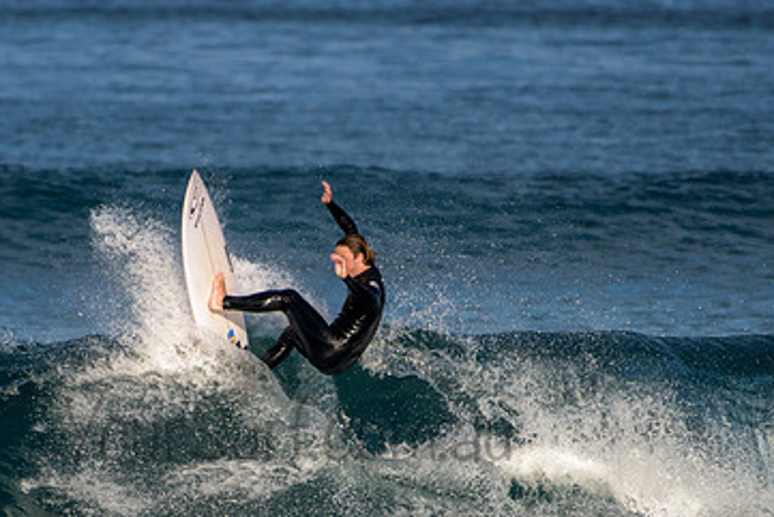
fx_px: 21185
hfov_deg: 2.1
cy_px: 400
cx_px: 302
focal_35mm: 985
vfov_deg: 1.4
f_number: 5.6
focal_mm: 500
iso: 140
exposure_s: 1/2000
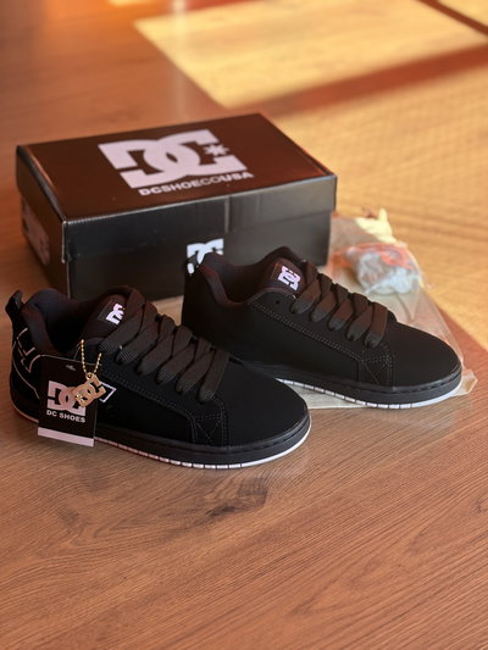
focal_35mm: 52
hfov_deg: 28.0
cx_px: 244
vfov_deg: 36.8
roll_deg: -1.9
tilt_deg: -32.5
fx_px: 977
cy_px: 325
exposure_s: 1/167
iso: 50
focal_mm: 5.96
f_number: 1.6
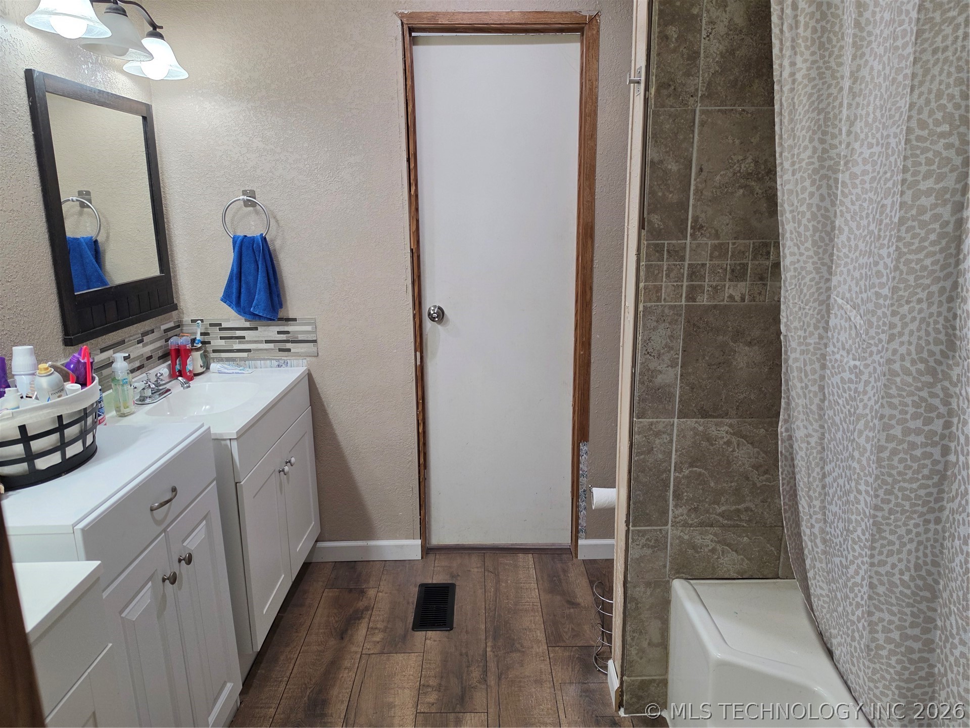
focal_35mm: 23
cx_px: 485
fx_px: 644
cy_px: 364
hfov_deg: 73.9
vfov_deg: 58.9
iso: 100
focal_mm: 6.5
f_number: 1.4
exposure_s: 1/120
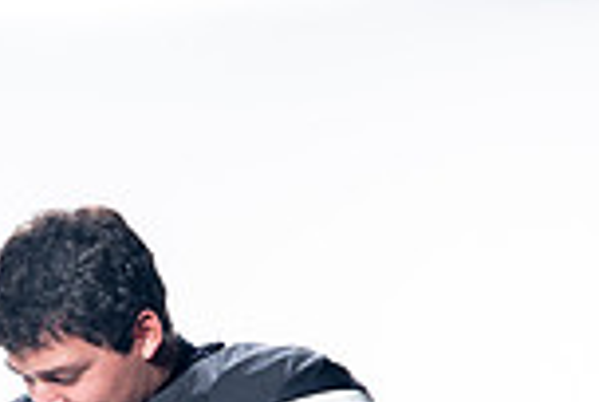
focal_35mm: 260
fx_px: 4335
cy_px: 883
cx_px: 91
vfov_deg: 5.2
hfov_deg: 7.9
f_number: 5.6
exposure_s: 1/250
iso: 100
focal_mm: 88
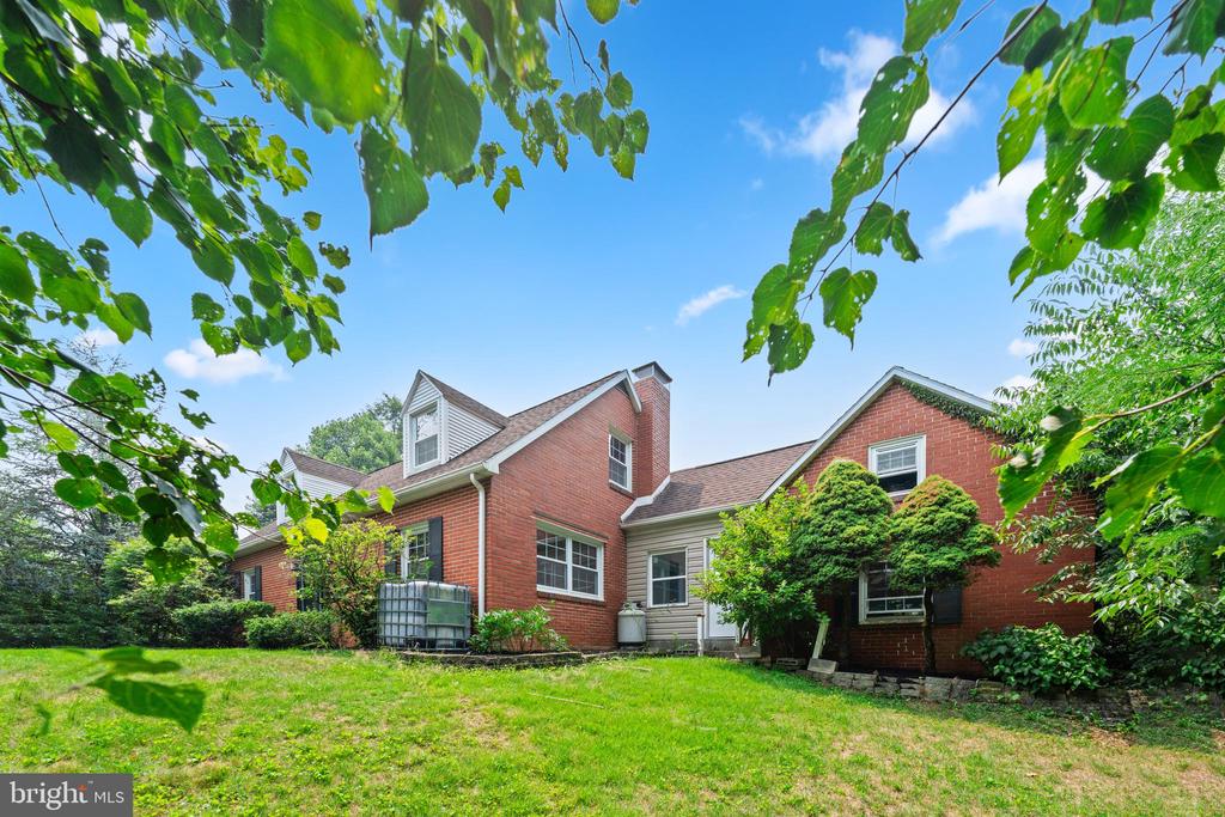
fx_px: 476
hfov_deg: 104.2
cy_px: 408
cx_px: 612
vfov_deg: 81.2
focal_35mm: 14
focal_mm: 14
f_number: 5.6
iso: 125
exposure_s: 1/400
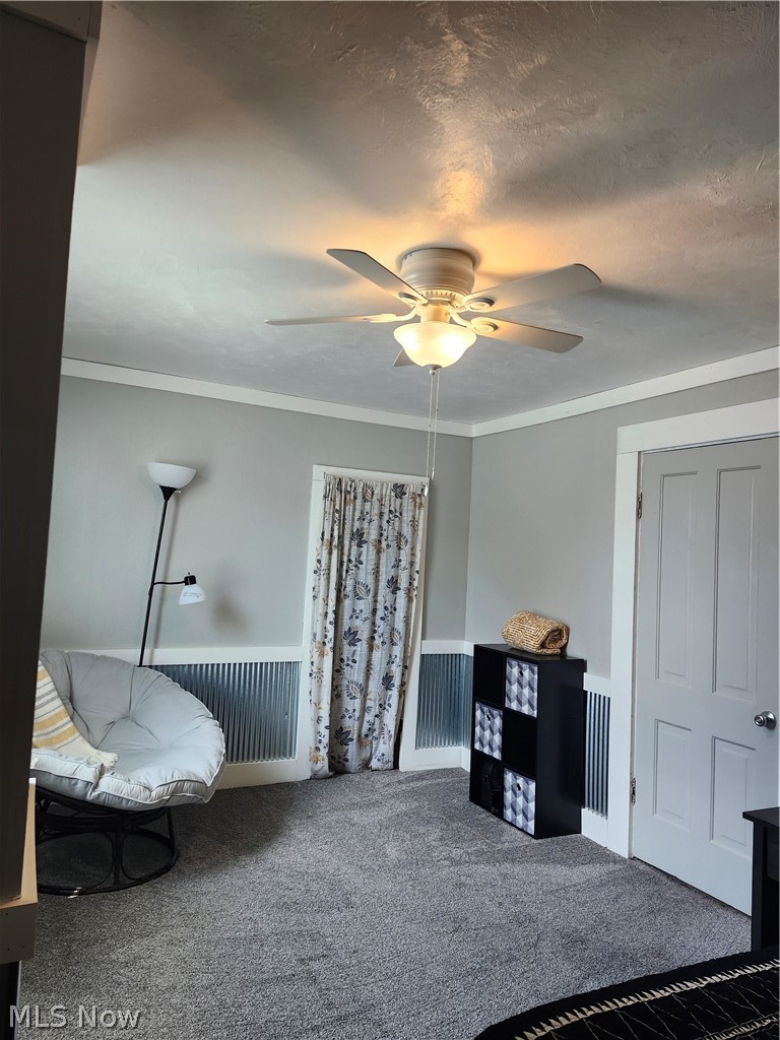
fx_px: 691
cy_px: 520
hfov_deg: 58.9
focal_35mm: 23
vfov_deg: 73.9
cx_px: 390
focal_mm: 5.54
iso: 160
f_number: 1.8
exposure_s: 1/120
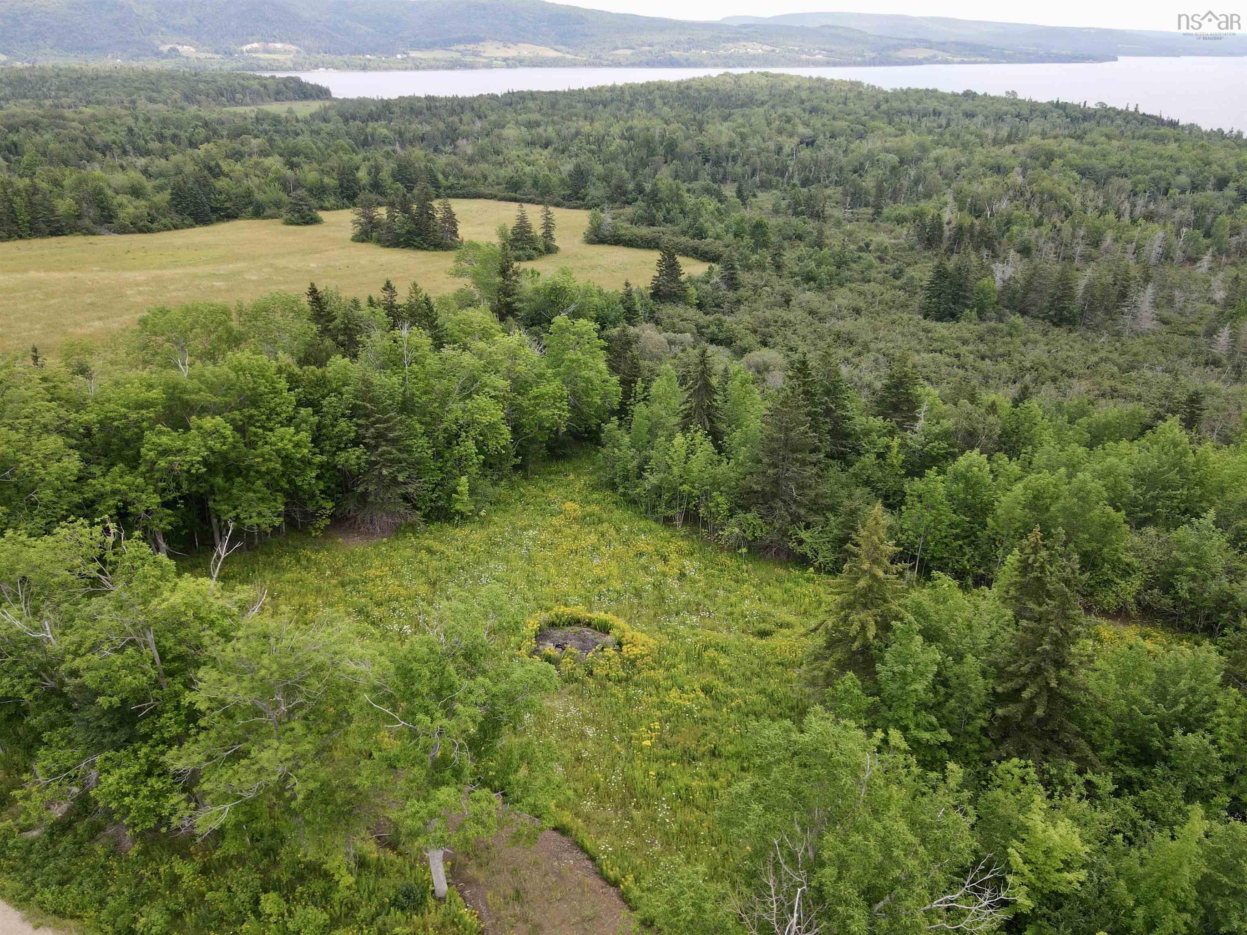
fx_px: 865
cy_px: 468
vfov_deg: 56.8
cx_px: 624
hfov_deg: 71.6
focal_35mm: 24
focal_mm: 4.5
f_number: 2.8
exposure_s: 1/180
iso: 100
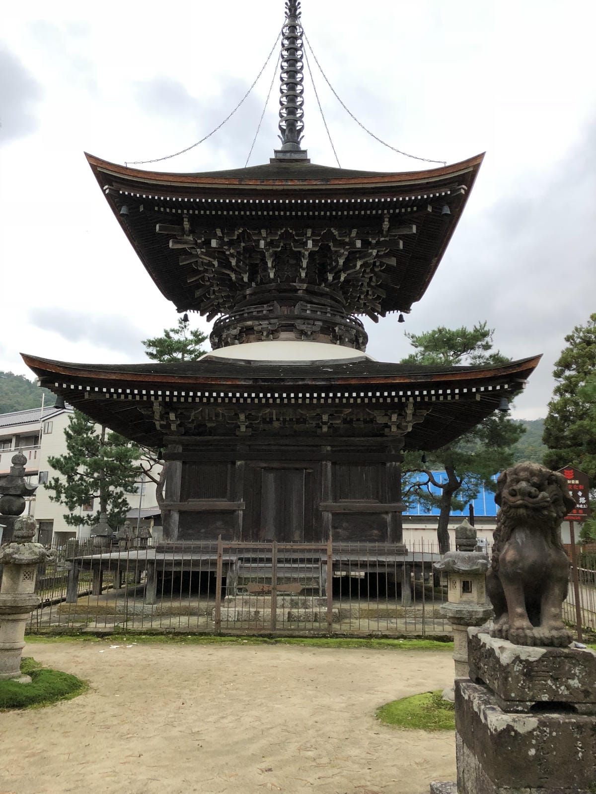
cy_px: 397
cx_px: 298
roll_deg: -0.6
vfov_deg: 61.7
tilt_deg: +12.1
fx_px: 666
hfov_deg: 48.2
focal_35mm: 29
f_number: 1.8
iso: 32
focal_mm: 3.99
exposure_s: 1/30
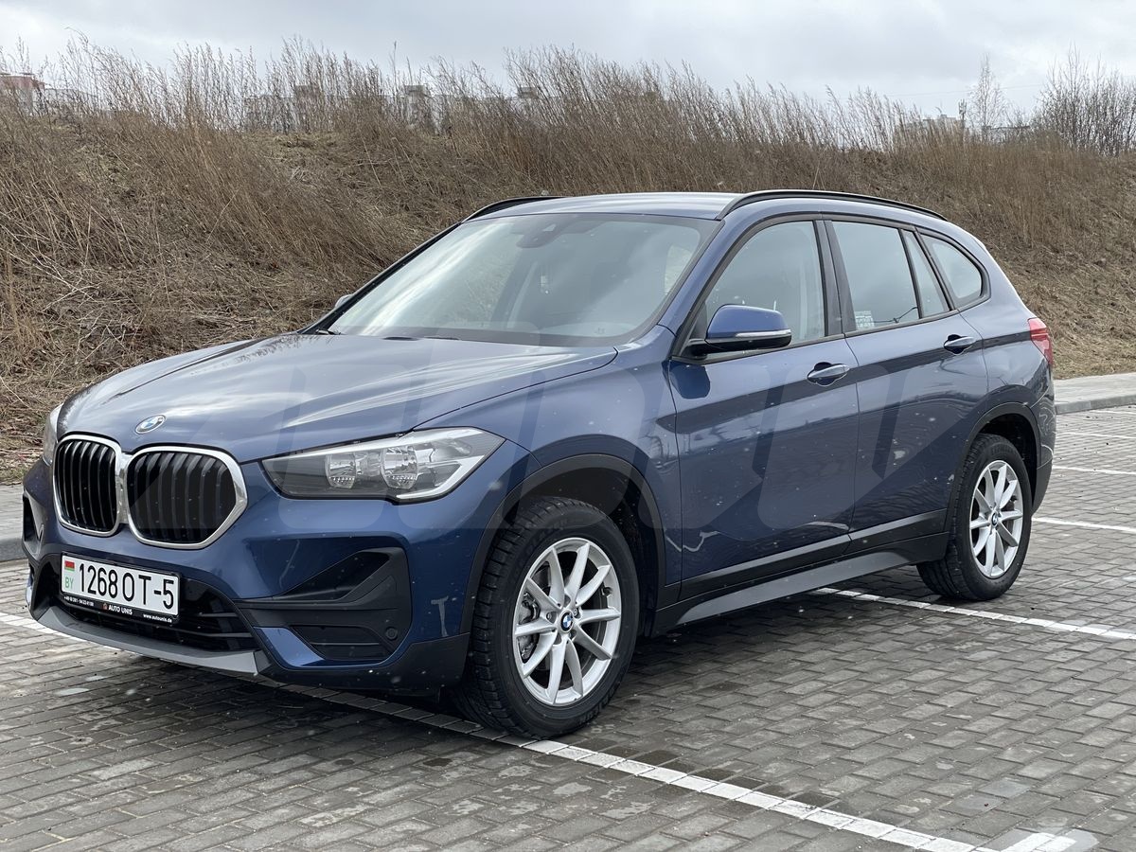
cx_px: 568
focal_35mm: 52
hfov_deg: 36.8
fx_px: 1706
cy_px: 426
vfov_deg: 28.0
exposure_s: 1/786
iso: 32
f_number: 2
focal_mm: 6
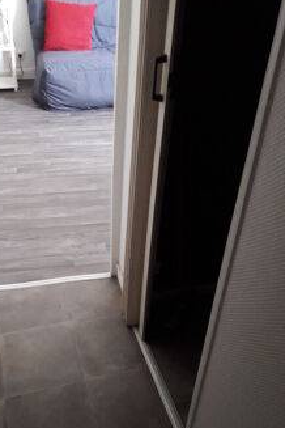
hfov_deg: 34.6
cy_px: 245
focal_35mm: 38
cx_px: 86
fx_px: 451
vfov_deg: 50.5
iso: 320
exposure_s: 1/17
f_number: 1.9
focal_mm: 3.7
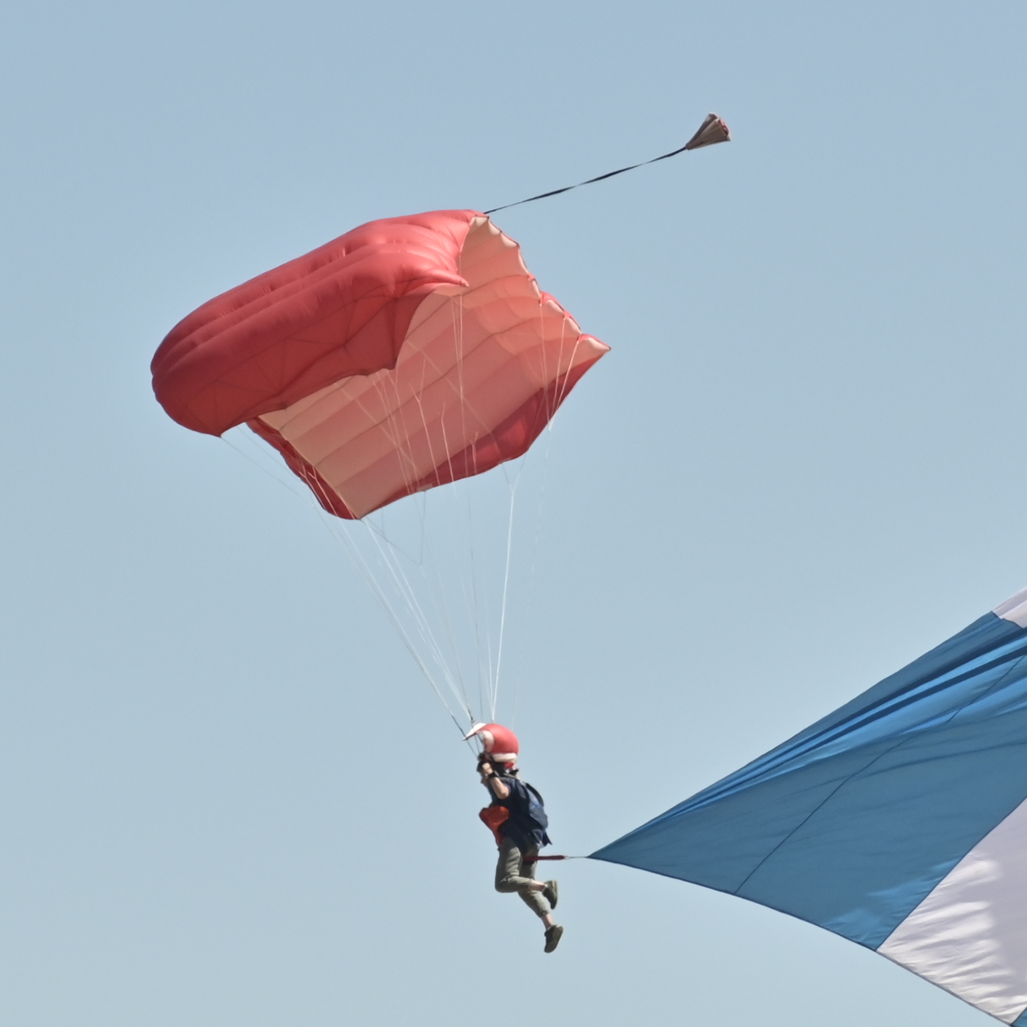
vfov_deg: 2.6
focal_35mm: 664
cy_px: 506
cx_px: 1188
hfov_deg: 2.6
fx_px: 22288
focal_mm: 200
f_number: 5.6
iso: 500
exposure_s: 1/4000
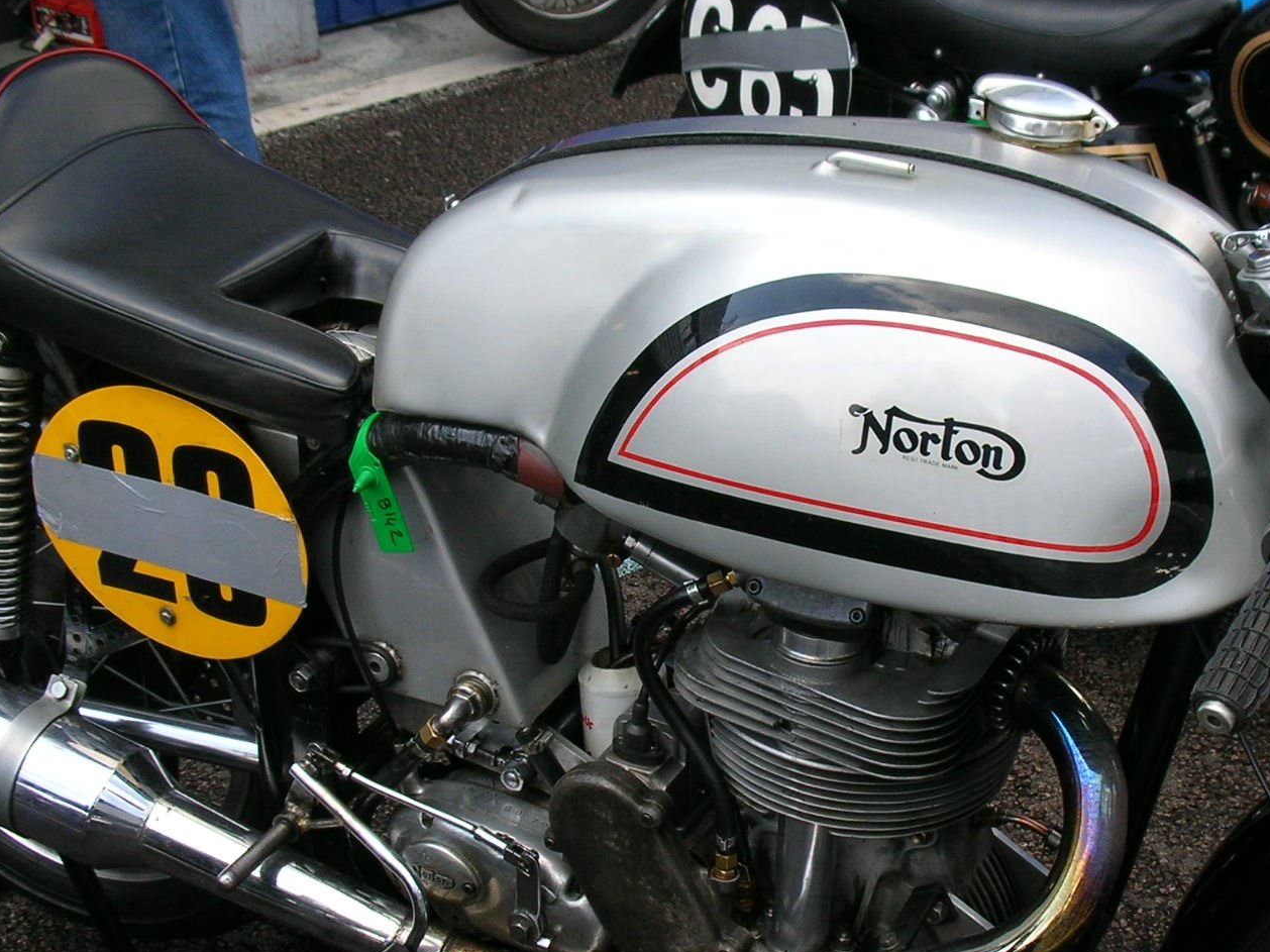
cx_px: 772
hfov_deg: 33.7
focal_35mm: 57
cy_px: 522
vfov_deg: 25.6
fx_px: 2091
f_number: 3
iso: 50
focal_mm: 5.8
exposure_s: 1/190
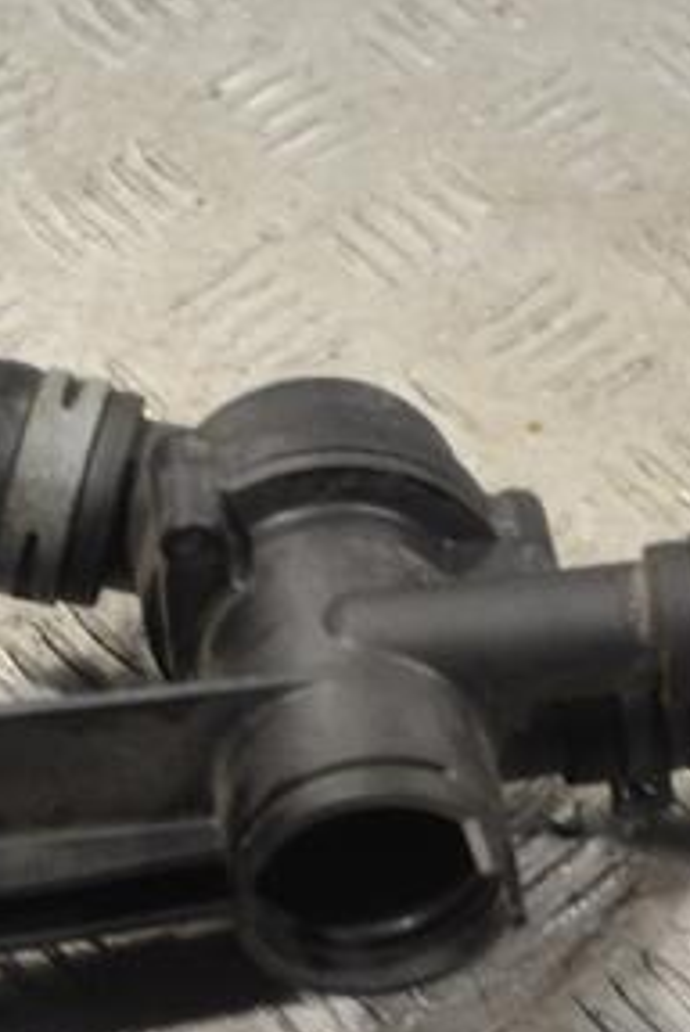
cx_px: 356
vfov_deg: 17.1
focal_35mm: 119
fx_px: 3413
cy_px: 680
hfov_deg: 11.5
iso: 160
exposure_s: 1/30
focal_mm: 38
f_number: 5
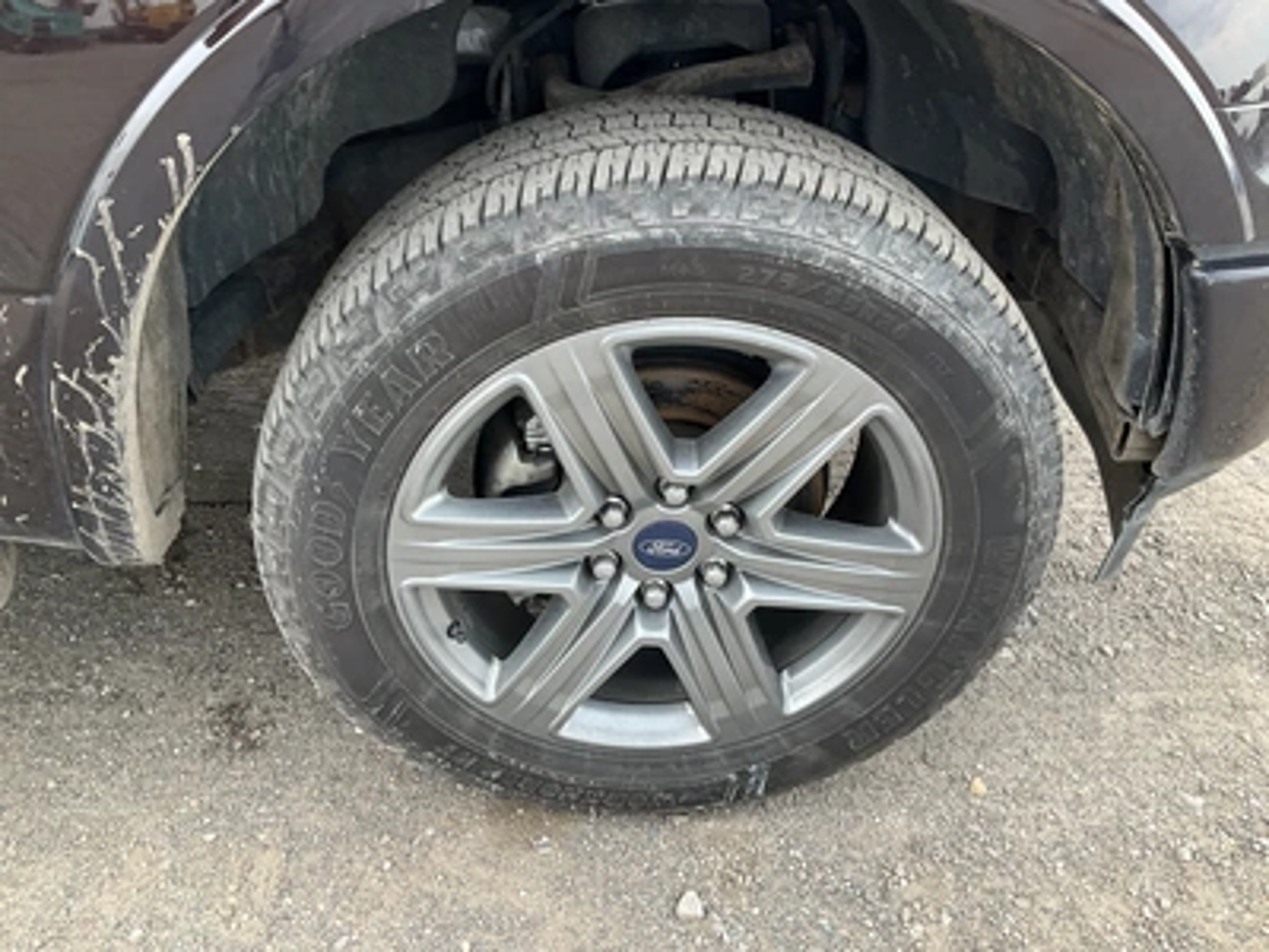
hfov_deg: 61.7
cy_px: 476
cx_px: 634
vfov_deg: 48.2
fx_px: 1063
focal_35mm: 29
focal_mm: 3
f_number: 1.8
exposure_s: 1/122
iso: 25
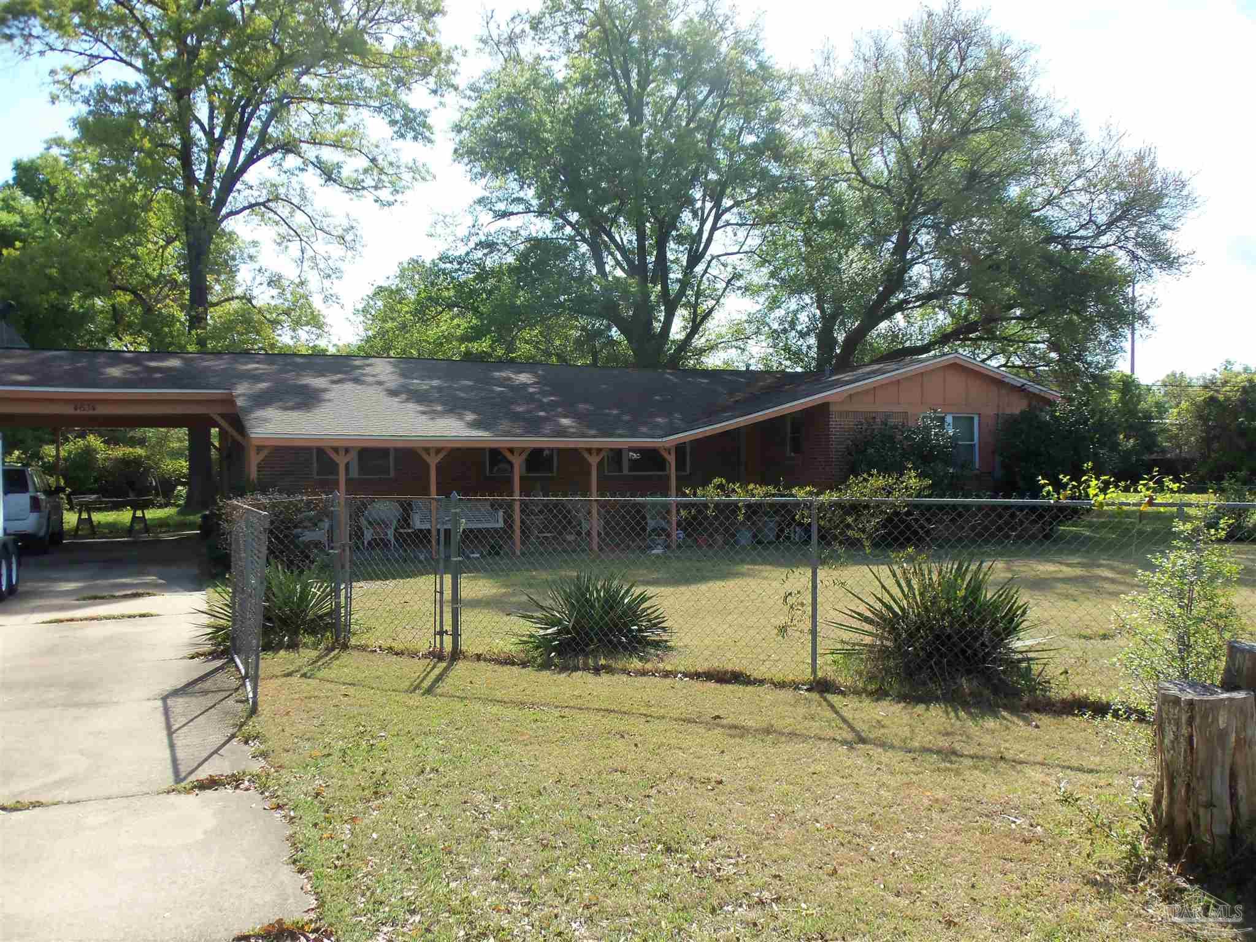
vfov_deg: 48.2
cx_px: 628
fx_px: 1052
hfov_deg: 61.7
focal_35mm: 29
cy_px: 471
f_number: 3.4
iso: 80
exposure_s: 1/500
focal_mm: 5.2
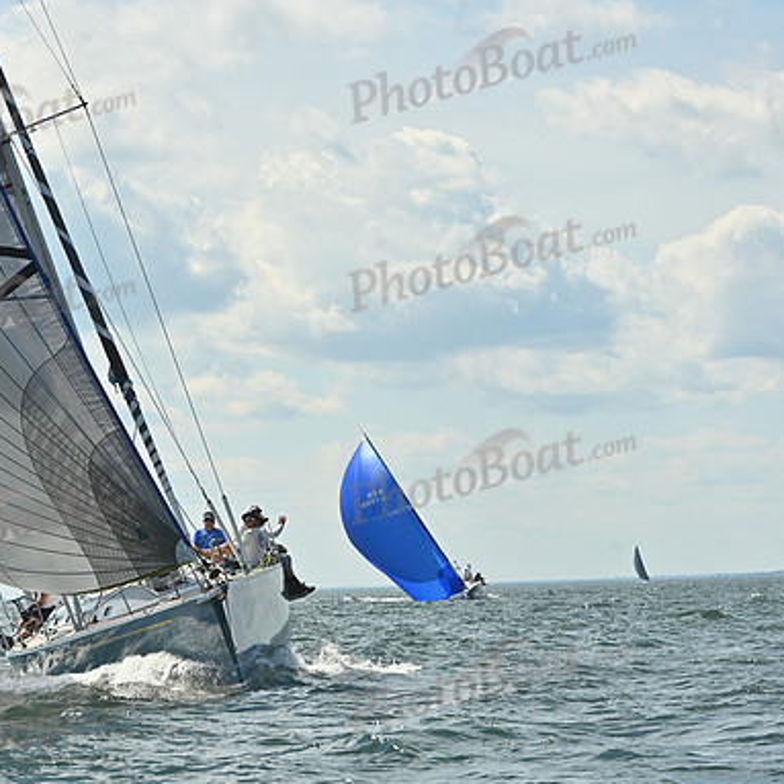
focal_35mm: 161
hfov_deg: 10.8
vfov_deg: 10.9
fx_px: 4125
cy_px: 394
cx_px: 244
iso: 250
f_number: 11
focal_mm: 125
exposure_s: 1/1000
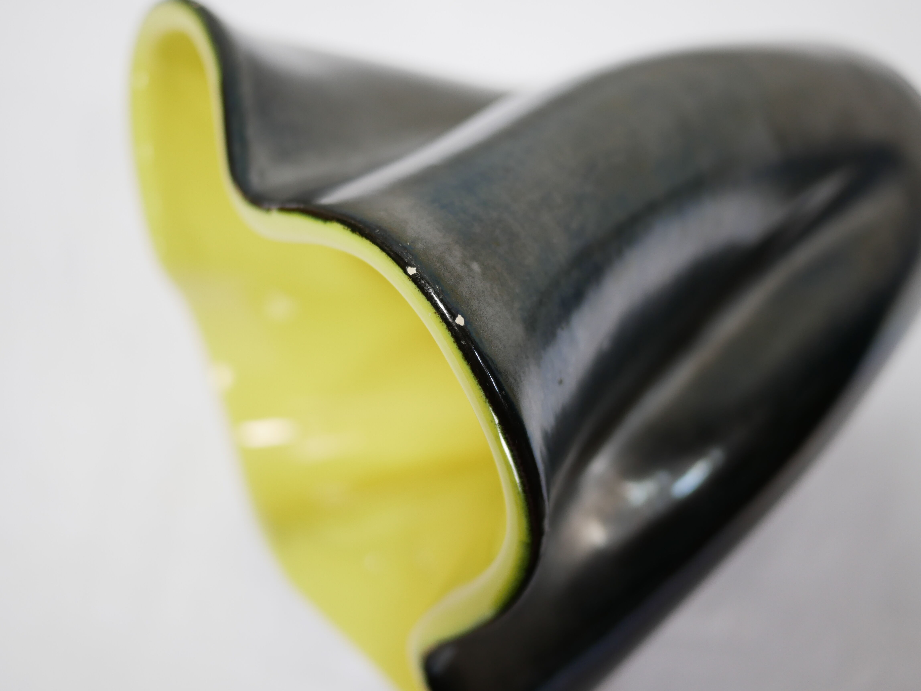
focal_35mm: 40
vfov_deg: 36.0
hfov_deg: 46.8
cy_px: 346
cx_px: 460
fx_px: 1065
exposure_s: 1/60
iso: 250
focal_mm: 20
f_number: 1.7
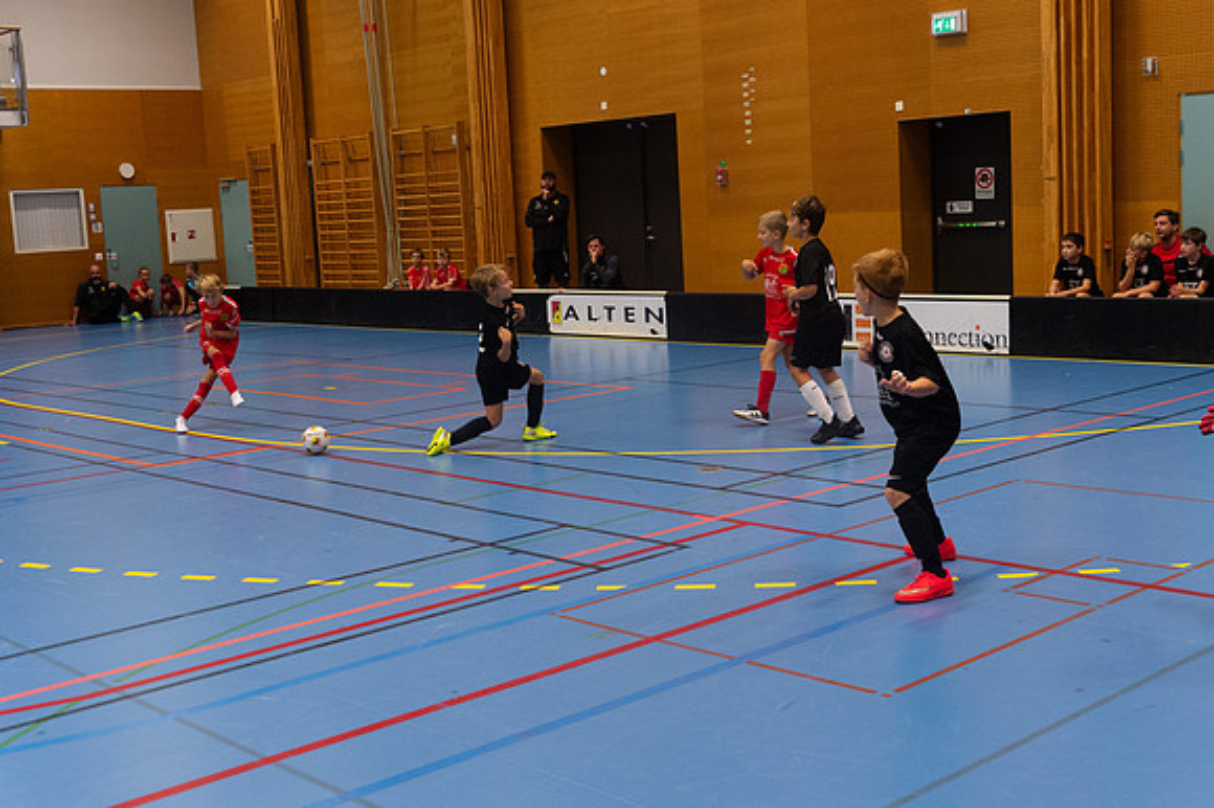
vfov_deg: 29.7
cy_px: 404
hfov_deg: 43.4
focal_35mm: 45
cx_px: 607
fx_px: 1523
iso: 4000
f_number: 3.5
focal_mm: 44
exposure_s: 1/500
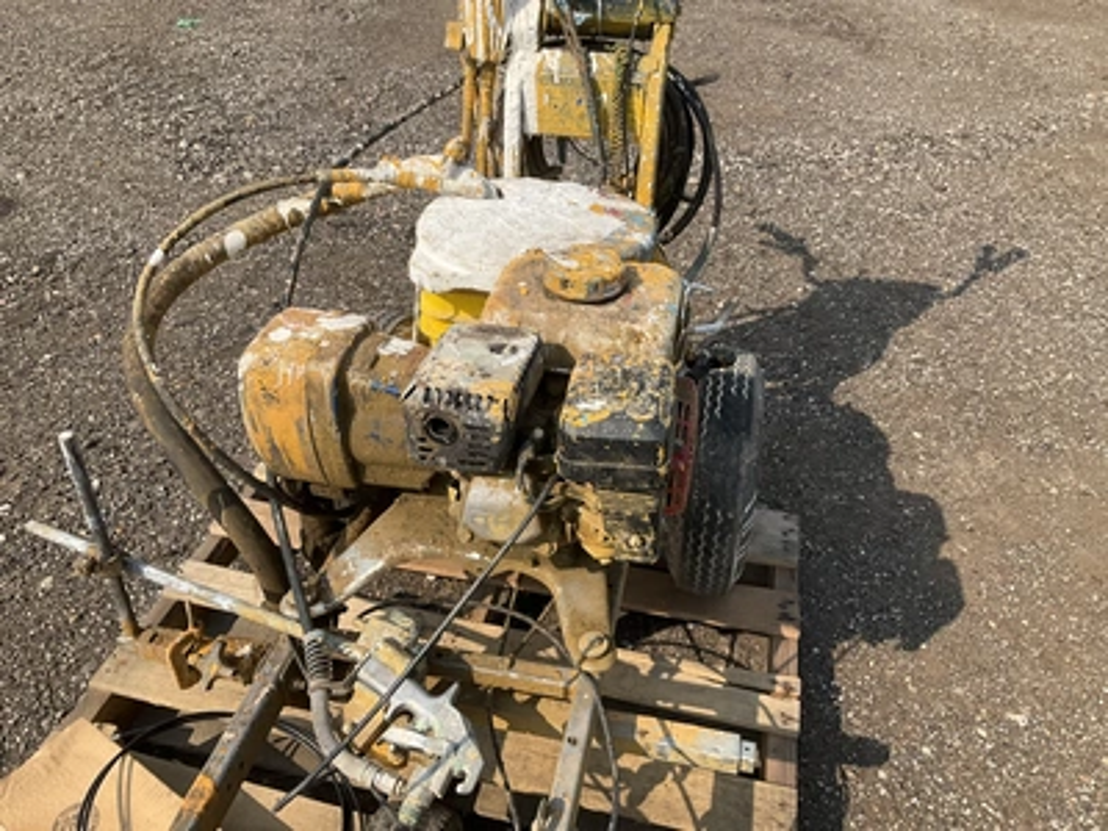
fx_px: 928
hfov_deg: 61.7
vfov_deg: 48.2
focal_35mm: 29
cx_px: 554
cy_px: 416
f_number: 1.8
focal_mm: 3
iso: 25
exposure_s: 1/1534
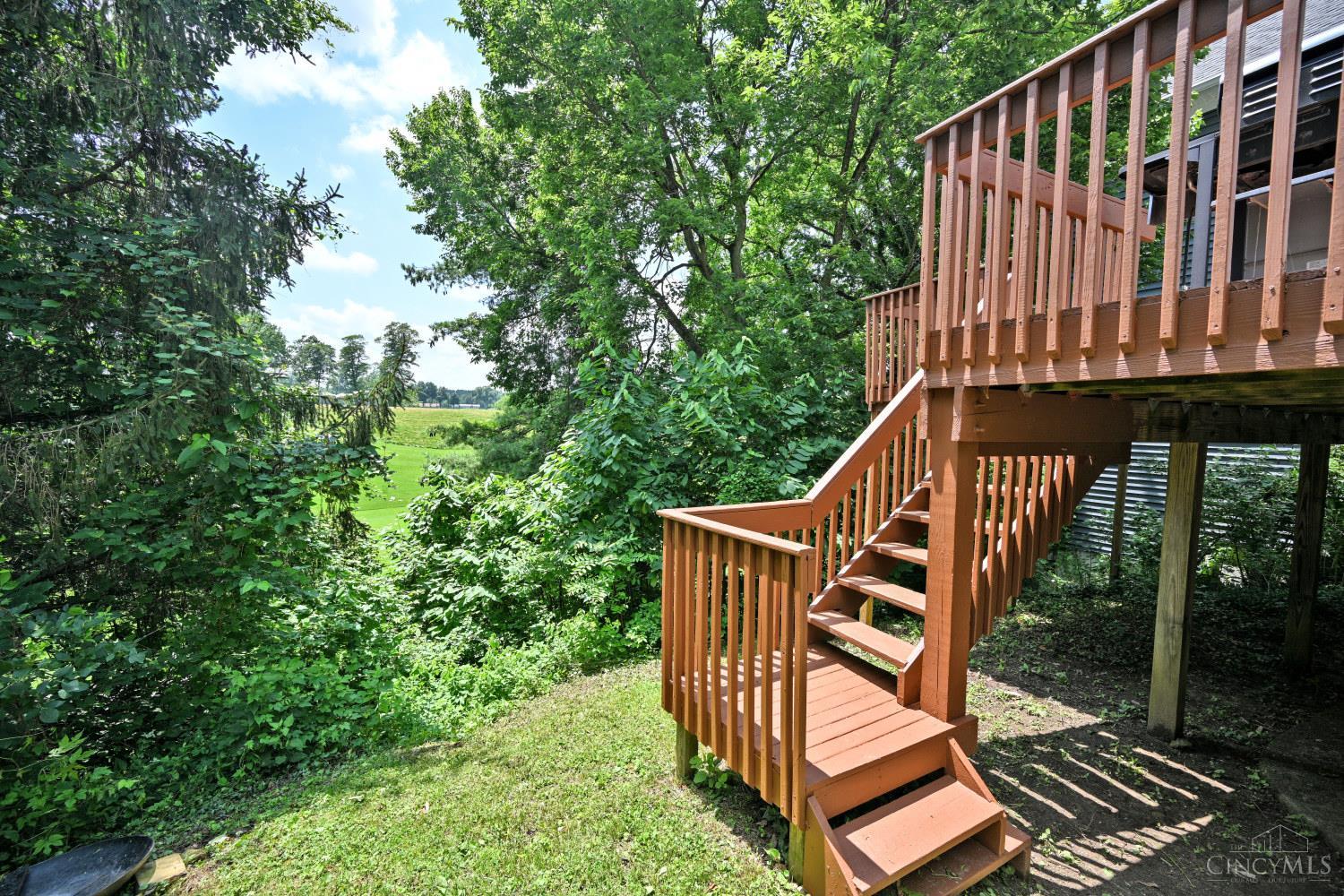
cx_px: 672
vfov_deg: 81.2
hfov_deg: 104.3
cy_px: 448
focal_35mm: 14
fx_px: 523
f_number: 5.6
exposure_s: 1/250
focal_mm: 14
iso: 100
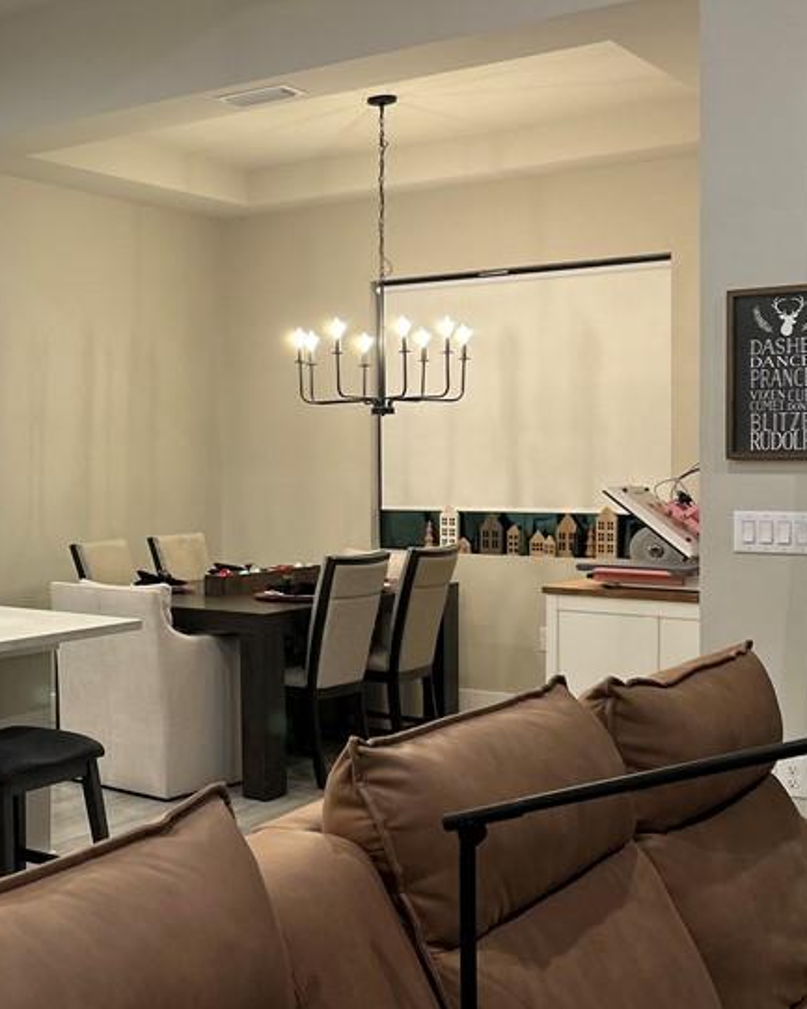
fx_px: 1433
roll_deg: +0.1
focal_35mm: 48
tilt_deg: -1.1
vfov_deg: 38.8
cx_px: -78
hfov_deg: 28.6
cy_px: 476
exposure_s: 1/60
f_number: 1.5
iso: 125
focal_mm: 5.7
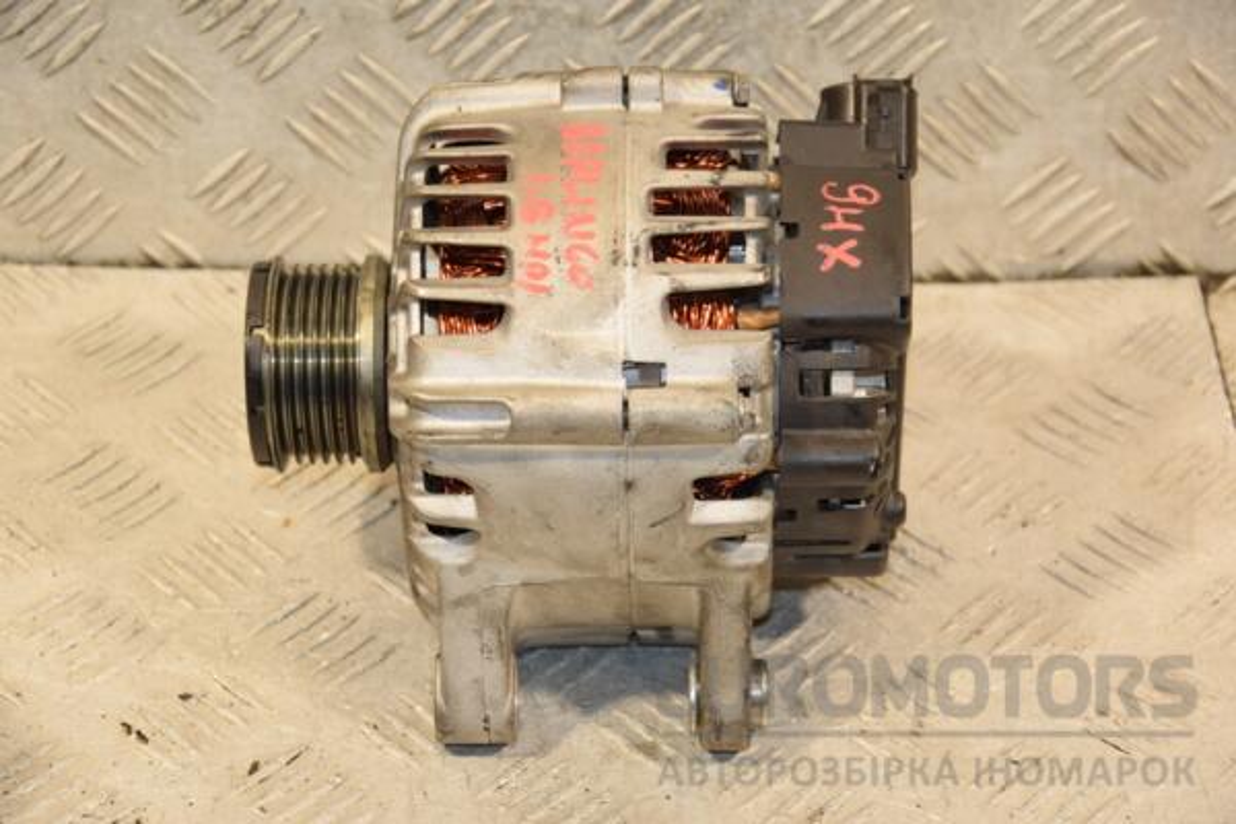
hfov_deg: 19.5
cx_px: 618
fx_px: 3605
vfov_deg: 13.0
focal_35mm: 105
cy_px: 412
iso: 800
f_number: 5.6
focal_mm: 70
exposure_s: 1/200
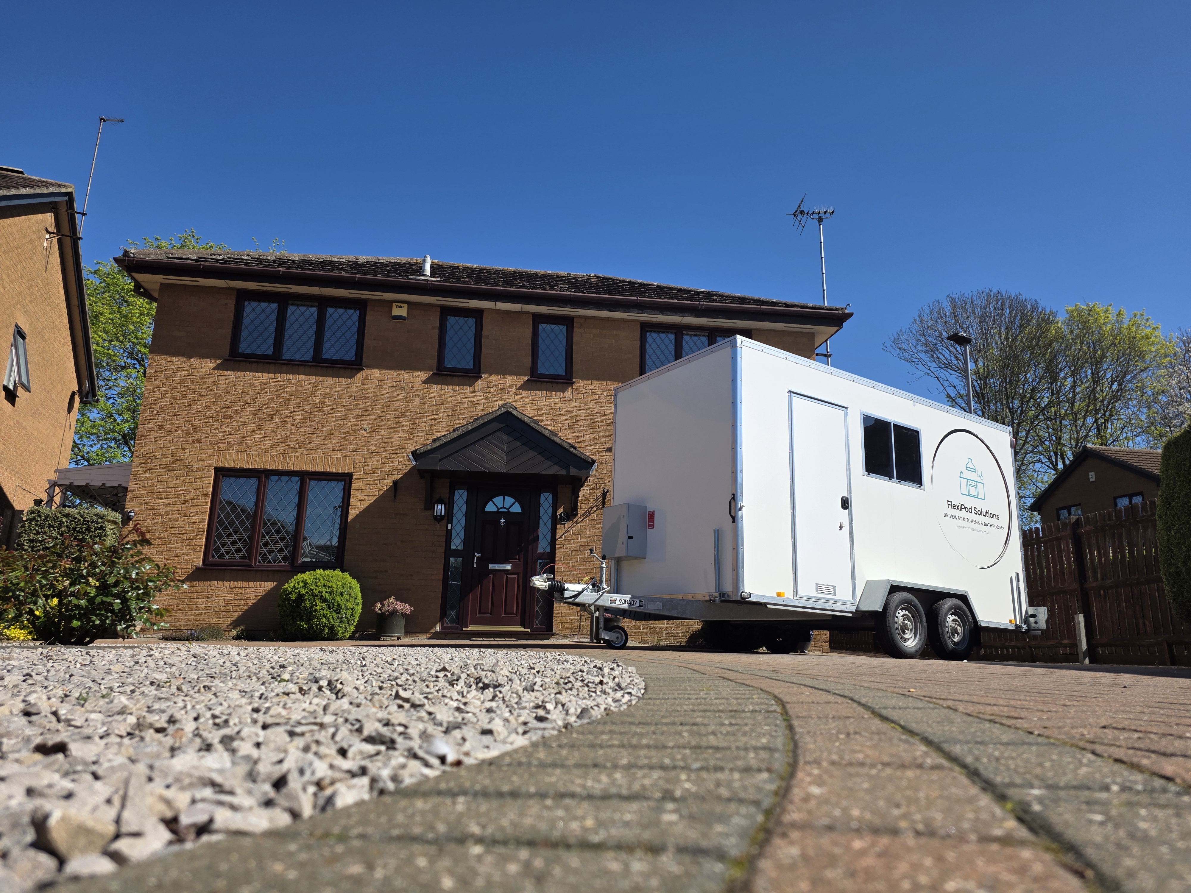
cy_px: 446
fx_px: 791
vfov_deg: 58.9
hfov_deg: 73.9
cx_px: 596
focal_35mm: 23
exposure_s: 1/6574
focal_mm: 6.3
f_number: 1.7
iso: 80
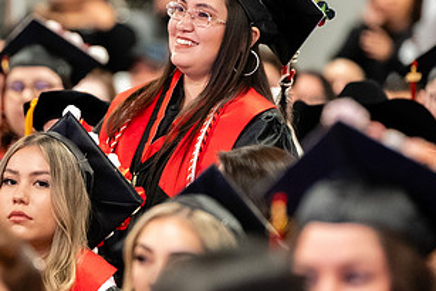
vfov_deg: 3.1
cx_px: 181
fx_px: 5343
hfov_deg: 4.7
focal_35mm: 441
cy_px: 71
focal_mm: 180
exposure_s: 1/200
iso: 5000
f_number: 2.8
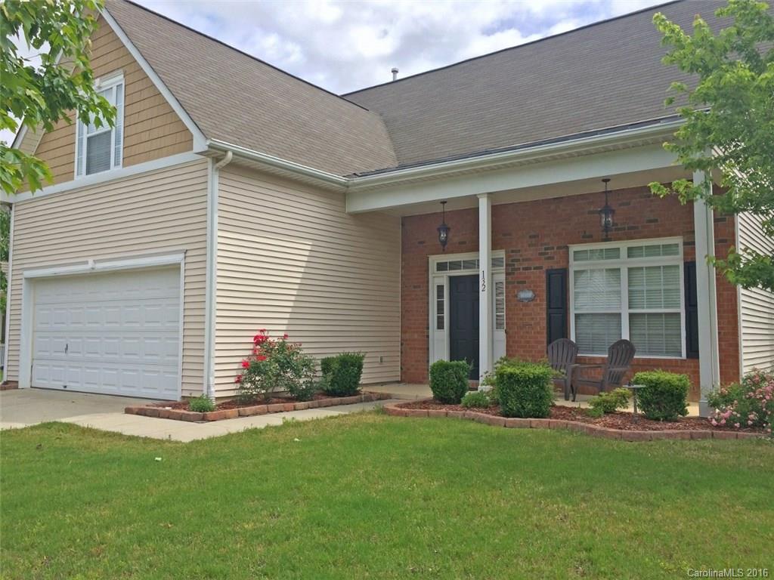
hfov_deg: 61.7
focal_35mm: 29
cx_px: 387
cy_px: 290
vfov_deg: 48.2
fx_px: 648
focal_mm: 4.15
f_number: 2.2
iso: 32
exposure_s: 1/1580
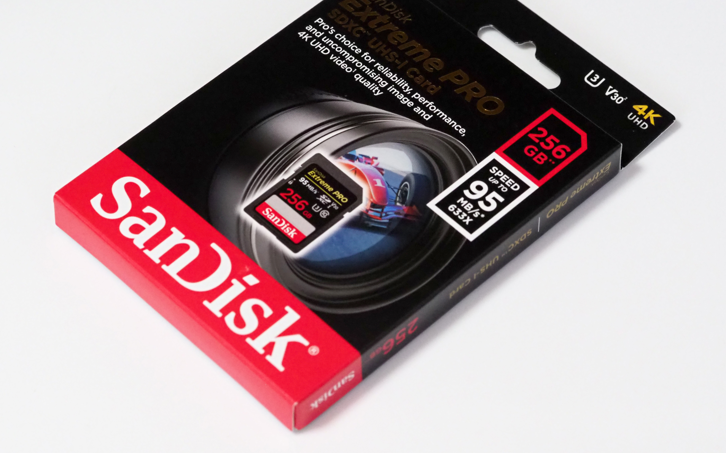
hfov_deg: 16.3
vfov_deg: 10.2
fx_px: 2532
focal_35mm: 128
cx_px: 364
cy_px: 190
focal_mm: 60
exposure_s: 1/160
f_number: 5.6
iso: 6400
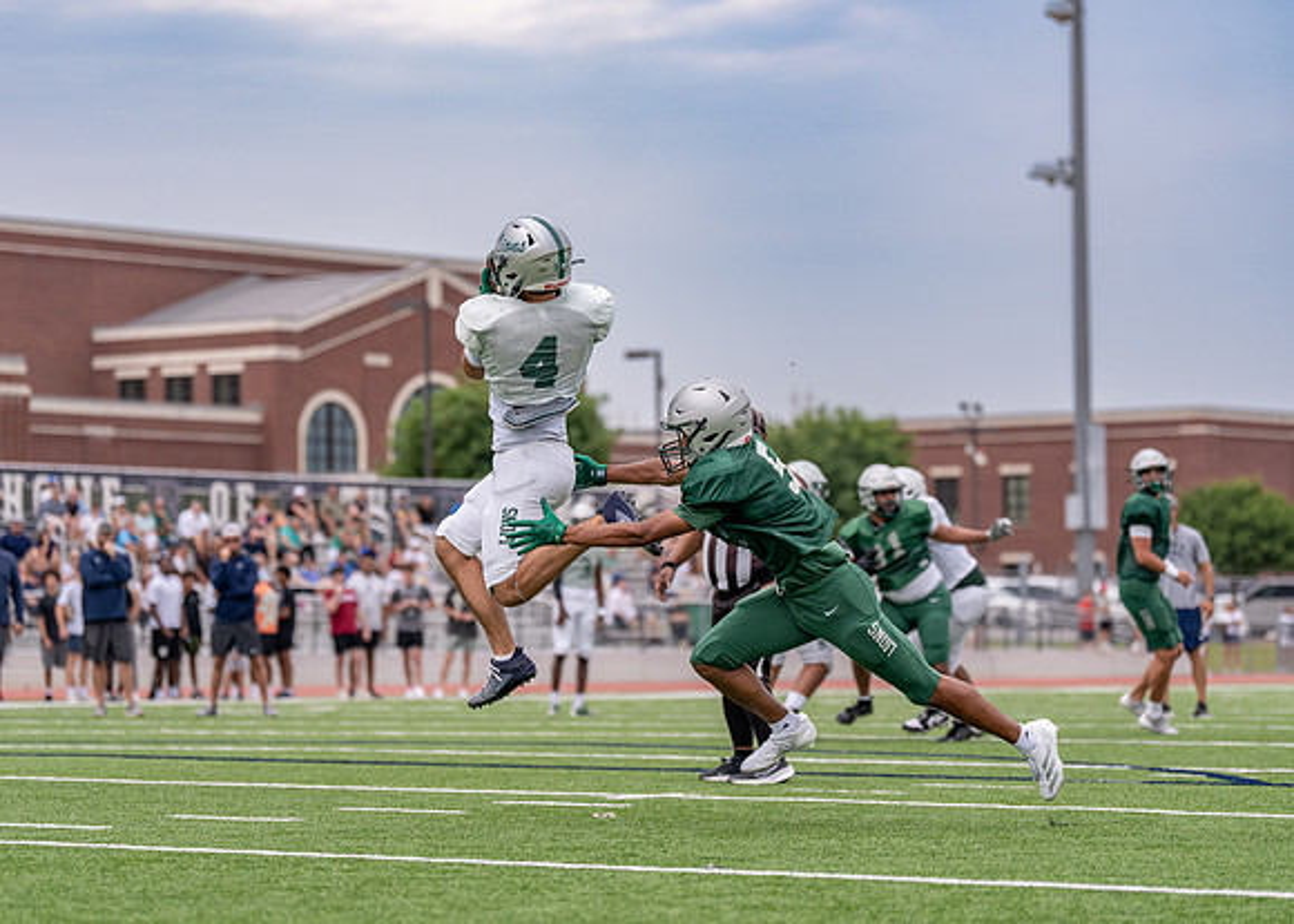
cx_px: 596
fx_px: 4646
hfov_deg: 15.9
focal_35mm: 126
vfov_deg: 11.4
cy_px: 461
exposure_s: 1/3200
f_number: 2.8
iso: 320
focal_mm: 118
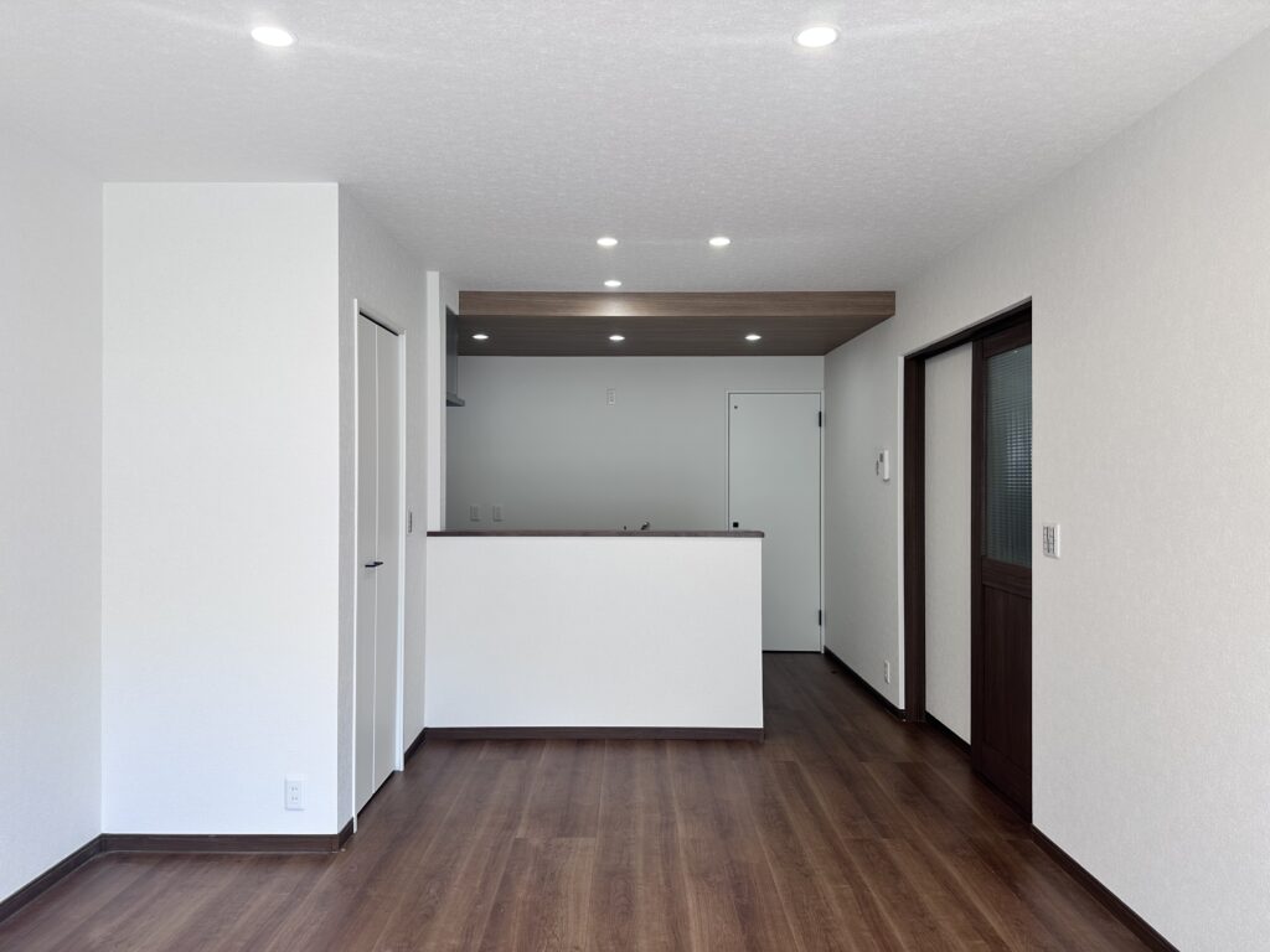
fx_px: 881
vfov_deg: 56.8
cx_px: 635
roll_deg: +0.2
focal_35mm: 24
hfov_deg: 71.6
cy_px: 476
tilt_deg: -0.1
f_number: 1.78
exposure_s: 1/141
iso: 64
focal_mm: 6.86
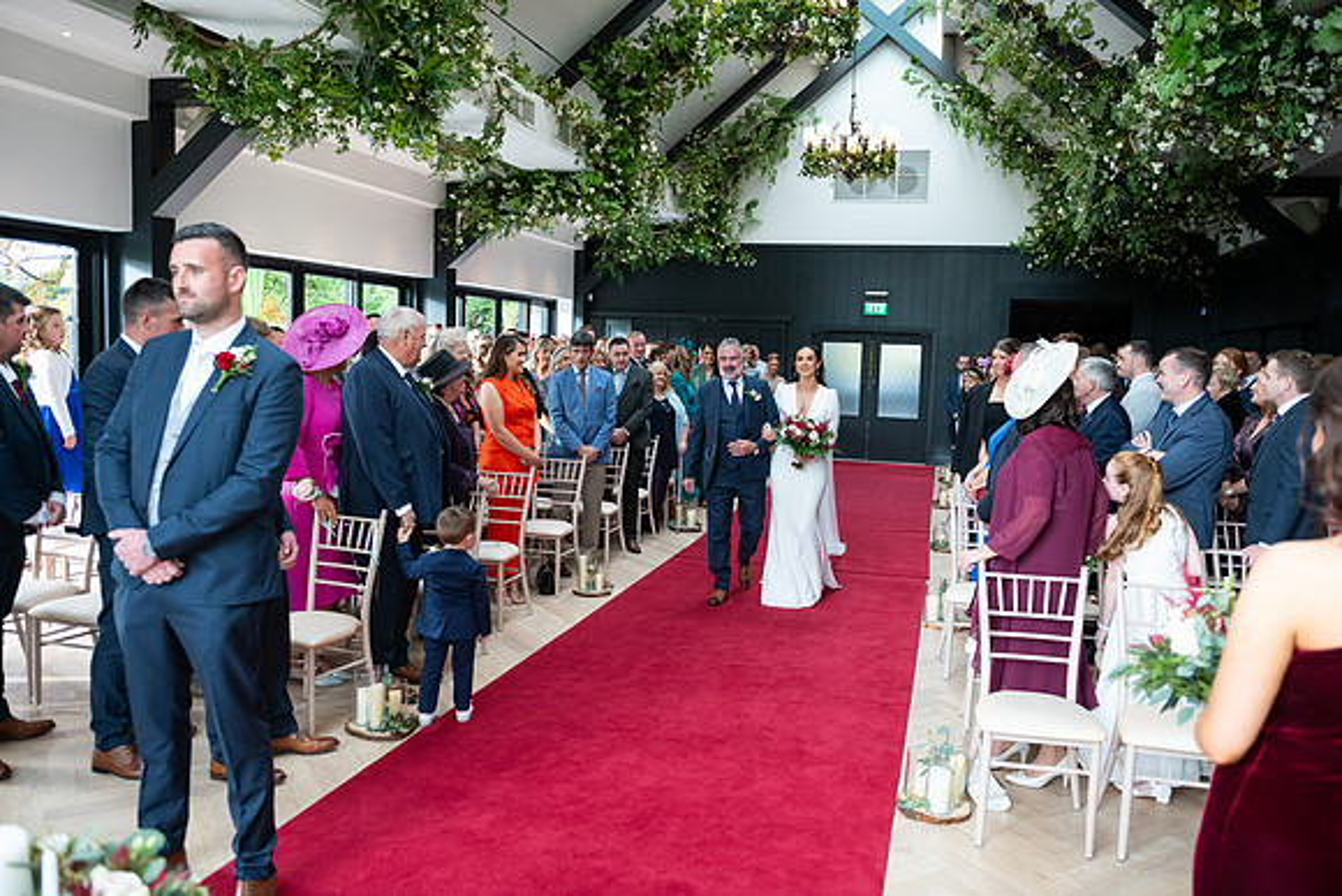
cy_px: 448
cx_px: 671
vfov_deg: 46.4
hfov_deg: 65.5
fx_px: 1044
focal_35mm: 28
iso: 640
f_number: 3.5
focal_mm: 28
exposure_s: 1/160
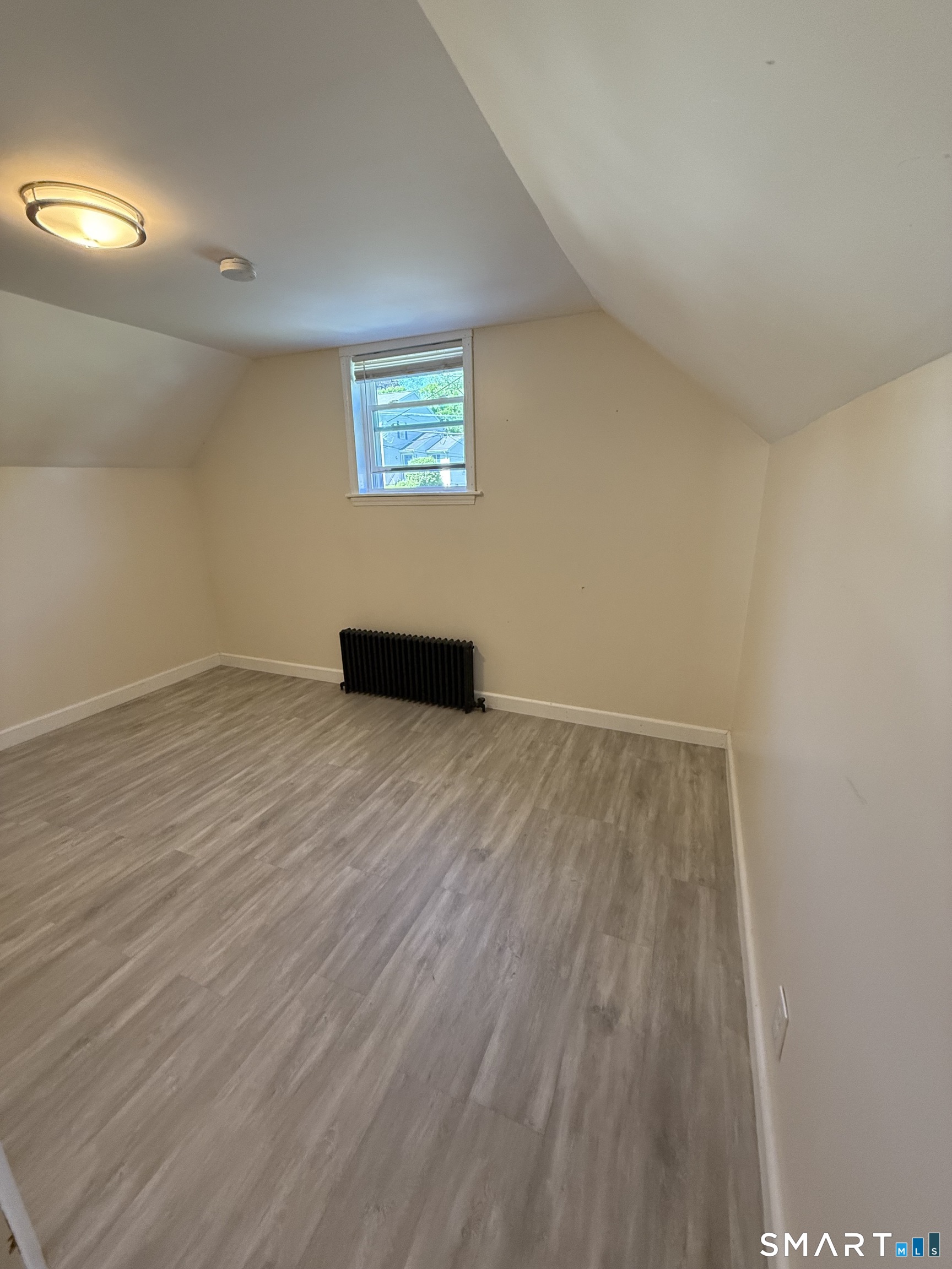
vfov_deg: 102.1
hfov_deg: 85.7
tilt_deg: -14.2
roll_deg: +0.2
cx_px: 476
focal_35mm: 14
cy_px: 634
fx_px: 513
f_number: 2.2
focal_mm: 2.22
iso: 400
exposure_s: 1/120
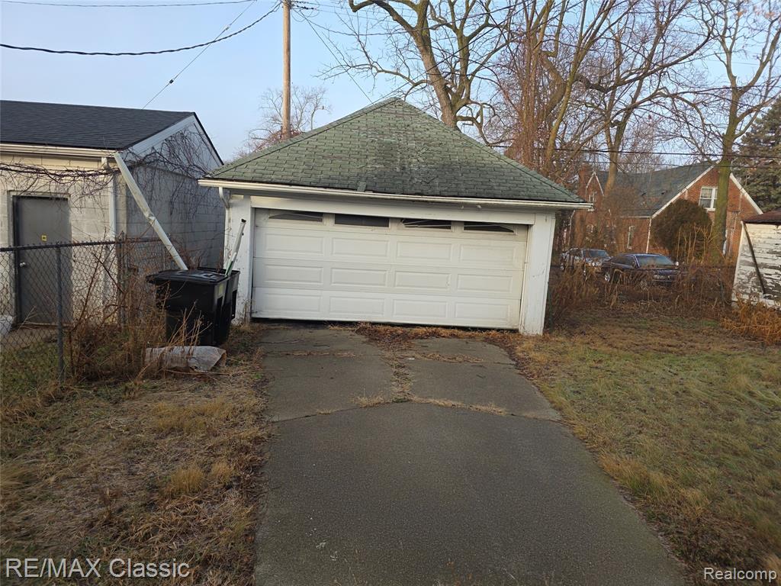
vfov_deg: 58.9
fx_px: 519
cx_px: 390
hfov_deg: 73.9
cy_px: 293
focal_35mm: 23
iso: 25
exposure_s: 1/359
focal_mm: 6.3
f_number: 1.7
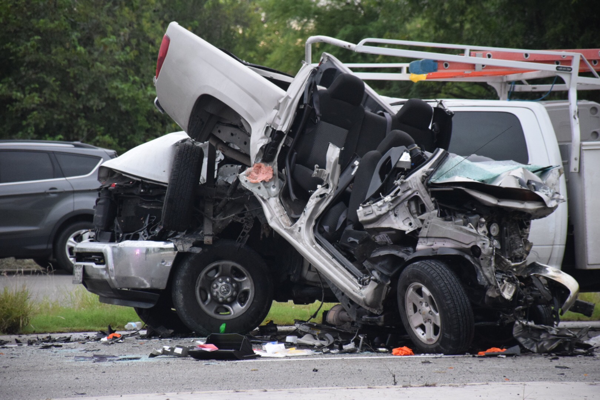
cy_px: 200
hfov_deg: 9.8
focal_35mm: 210
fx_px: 3500
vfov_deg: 6.5
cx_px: 300
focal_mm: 140
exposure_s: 1/500
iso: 2200
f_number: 5.6
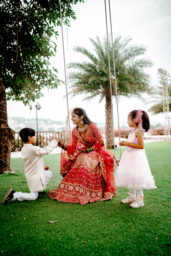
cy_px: 128
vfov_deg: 54.4
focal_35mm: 35
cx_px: 86
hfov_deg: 37.9
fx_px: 249
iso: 200
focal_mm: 35
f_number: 1.4
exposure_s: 1/250
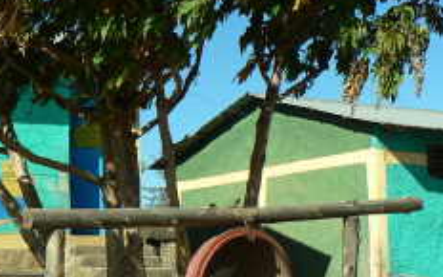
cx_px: 86
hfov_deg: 21.4
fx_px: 1159
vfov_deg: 13.6
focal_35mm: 96
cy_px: 126
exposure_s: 1/400
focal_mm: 6
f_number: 4
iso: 64
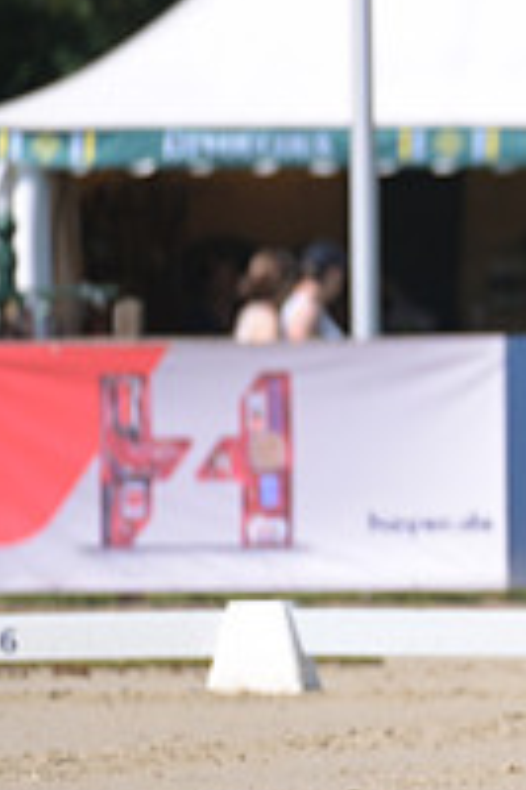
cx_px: 1107
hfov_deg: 1.2
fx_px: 25444
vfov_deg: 1.8
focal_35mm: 1159
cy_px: 259
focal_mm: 400
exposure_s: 1/1250
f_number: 5
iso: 250
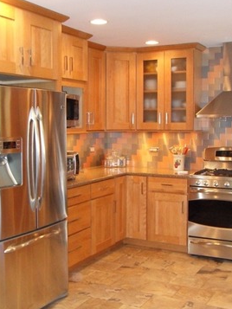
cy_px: 143
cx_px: 124
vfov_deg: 40.4
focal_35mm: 47
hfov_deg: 30.9
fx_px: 420
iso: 480
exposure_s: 1/45
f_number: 3.5
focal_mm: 6.3
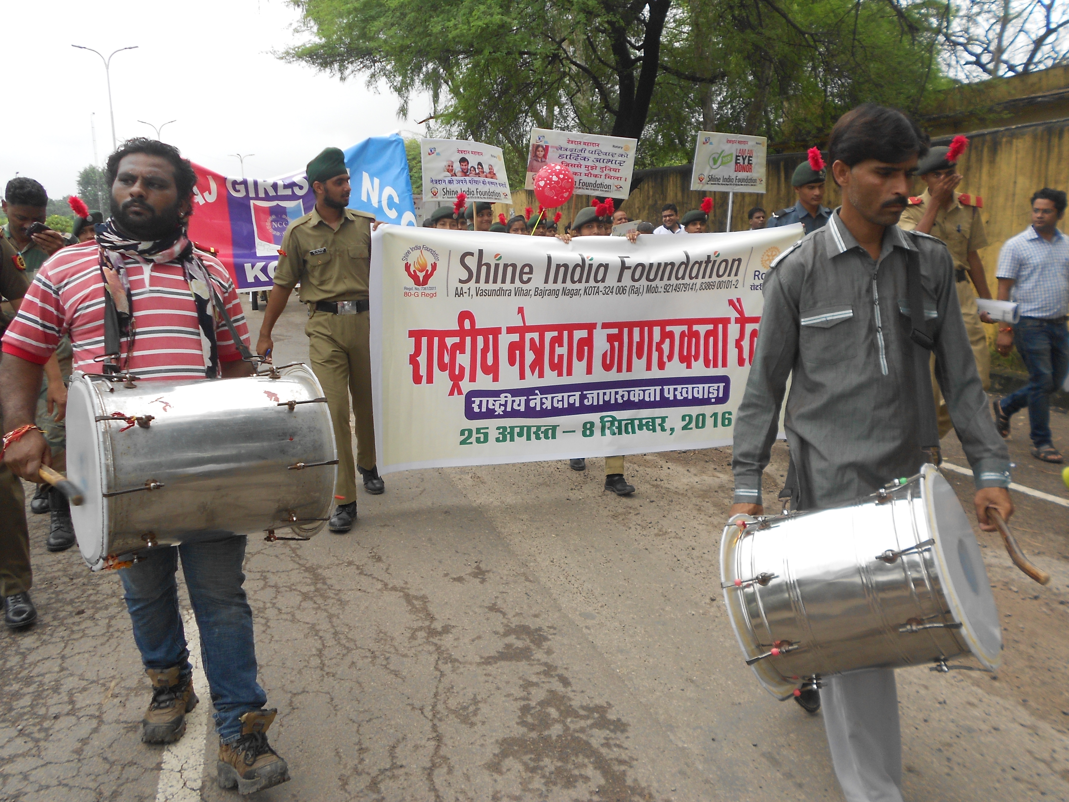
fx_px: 896
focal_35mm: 29
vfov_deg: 48.2
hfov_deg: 61.7
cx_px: 534
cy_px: 401
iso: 80
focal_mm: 5.3
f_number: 3.4
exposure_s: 1/400
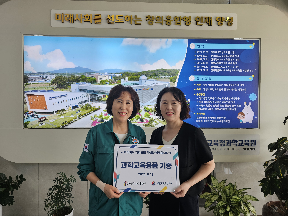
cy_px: 108
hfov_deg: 73.9
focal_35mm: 23
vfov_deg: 58.9
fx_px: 191
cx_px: 144
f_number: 1.7
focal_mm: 6.3
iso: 100
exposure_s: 1/120
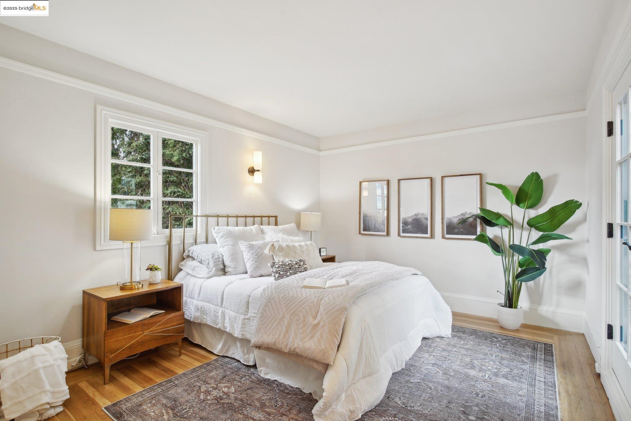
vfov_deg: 70.4
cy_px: 210
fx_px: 298
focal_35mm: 17
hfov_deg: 93.3
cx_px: 316
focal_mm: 17
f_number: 8
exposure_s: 1/15
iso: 400
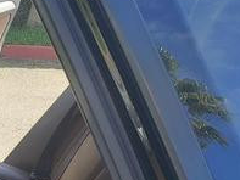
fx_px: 527
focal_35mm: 76
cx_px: -136
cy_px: 201
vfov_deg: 18.6
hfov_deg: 21.0
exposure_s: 1/100
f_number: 1.8
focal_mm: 5.06
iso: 32
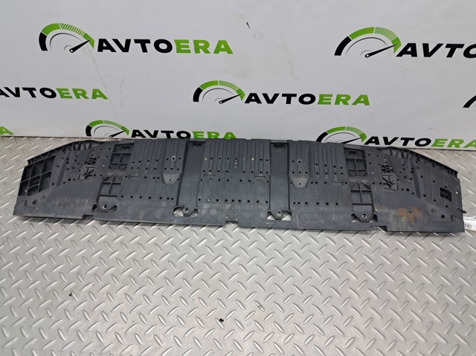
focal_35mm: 27
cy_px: 178
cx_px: 238
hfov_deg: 65.4
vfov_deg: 51.3
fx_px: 371
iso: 80
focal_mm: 4
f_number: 1.8
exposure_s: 1/50
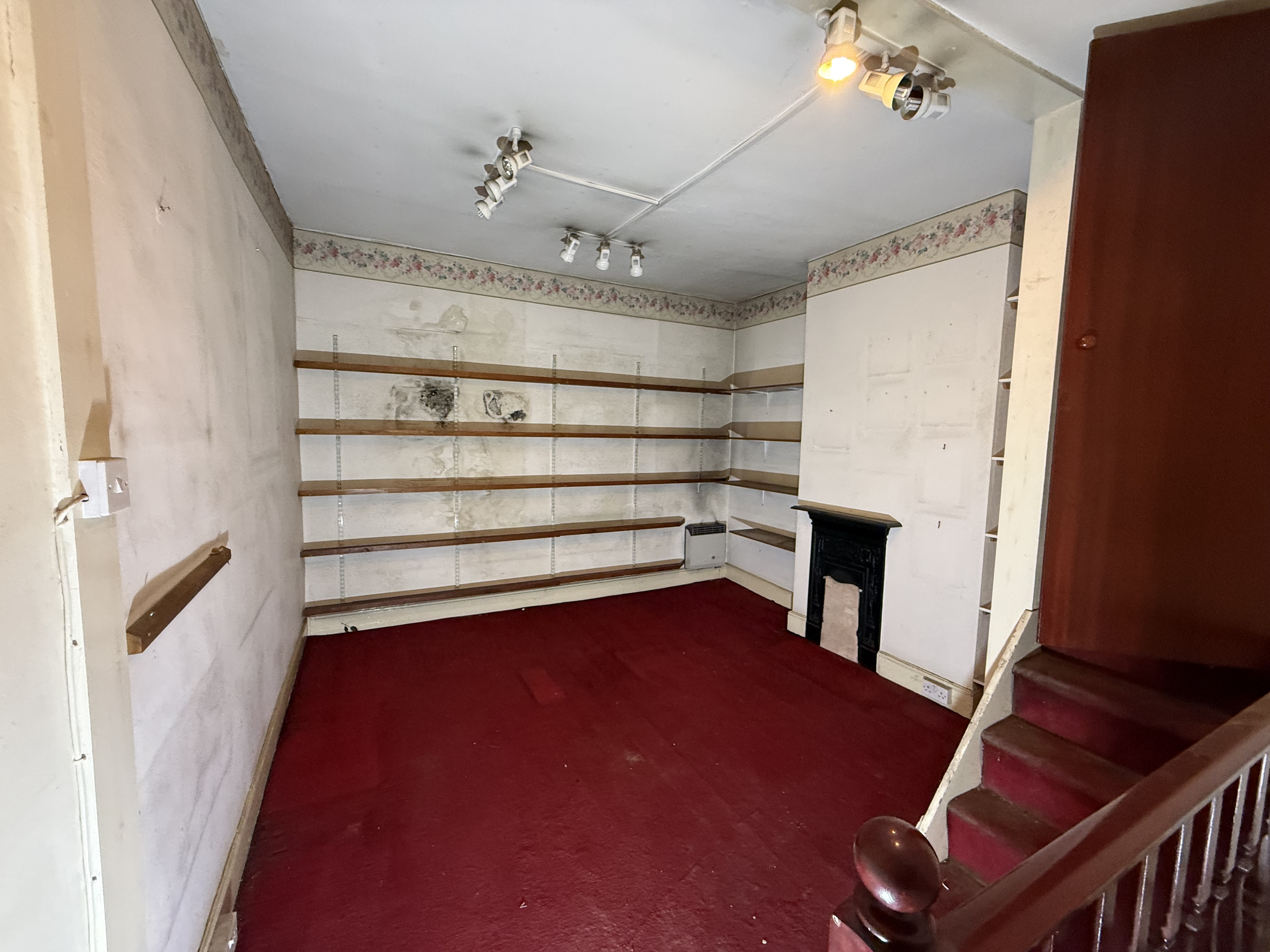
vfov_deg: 85.7
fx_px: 514
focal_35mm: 14
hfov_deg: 102.1
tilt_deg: -3.6
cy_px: 476
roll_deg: -0.3
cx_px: 635
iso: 500
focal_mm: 2.22
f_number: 2.2
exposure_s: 1/50
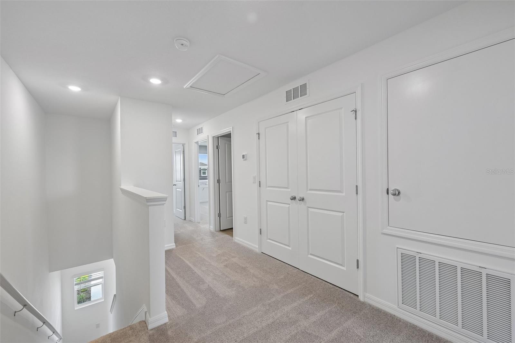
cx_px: 258
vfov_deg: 77.3
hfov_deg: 100.4
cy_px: 172
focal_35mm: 15
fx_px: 215
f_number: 8
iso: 400
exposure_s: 1/20
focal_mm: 15
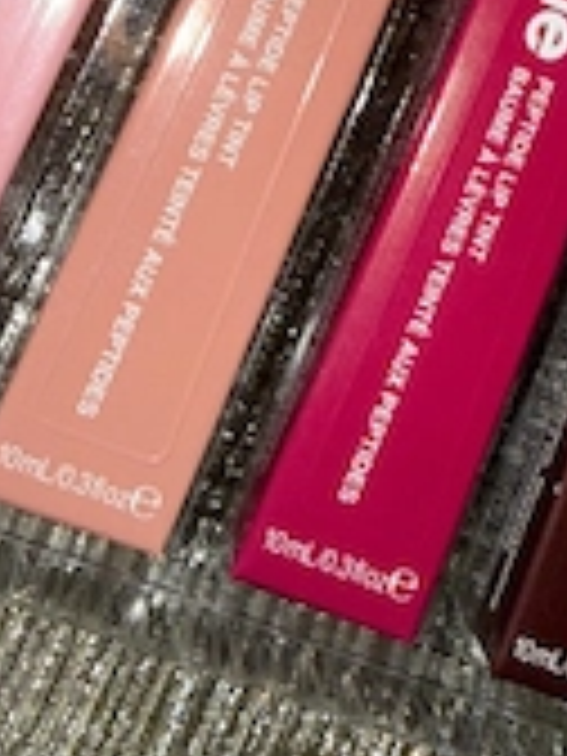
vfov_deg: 31.8
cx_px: 446
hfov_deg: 25.3
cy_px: 45
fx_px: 1245
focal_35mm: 57
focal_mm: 2.22
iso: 25
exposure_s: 1/122
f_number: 2.2
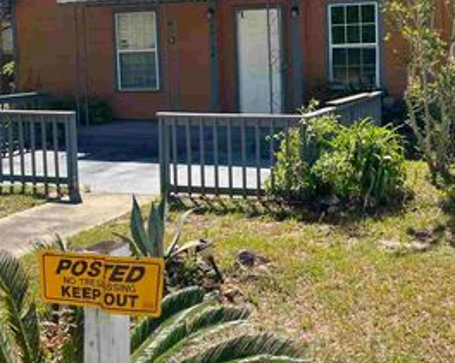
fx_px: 646
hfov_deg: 38.3
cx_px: 309
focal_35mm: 48
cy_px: 68
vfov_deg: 30.6
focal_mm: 5.7
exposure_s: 1/1112
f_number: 1.5
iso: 50
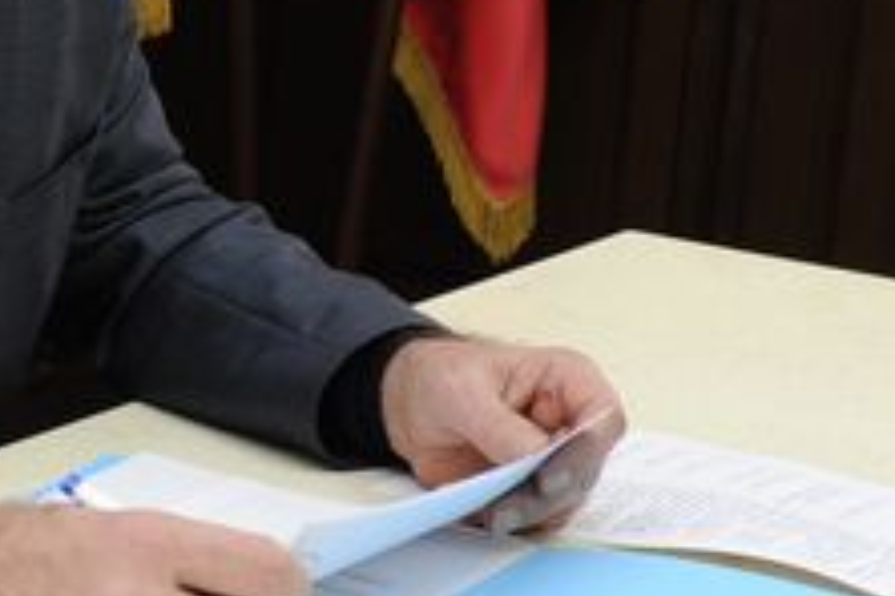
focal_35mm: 137
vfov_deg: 9.9
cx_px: -161
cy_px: -20
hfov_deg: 14.5
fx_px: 3406
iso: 2000
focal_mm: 38
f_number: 6.3
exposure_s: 1/60
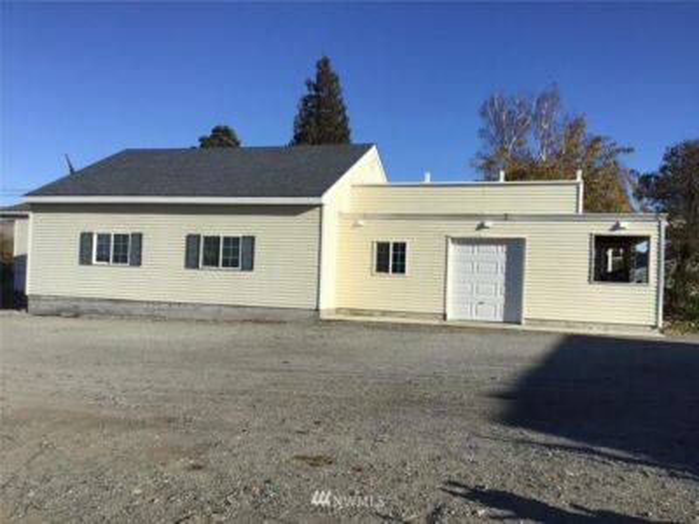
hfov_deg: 58.4
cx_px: 350
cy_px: 262
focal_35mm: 31
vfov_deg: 45.4
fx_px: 626
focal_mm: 3.3
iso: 25
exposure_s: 1/1852
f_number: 2.4
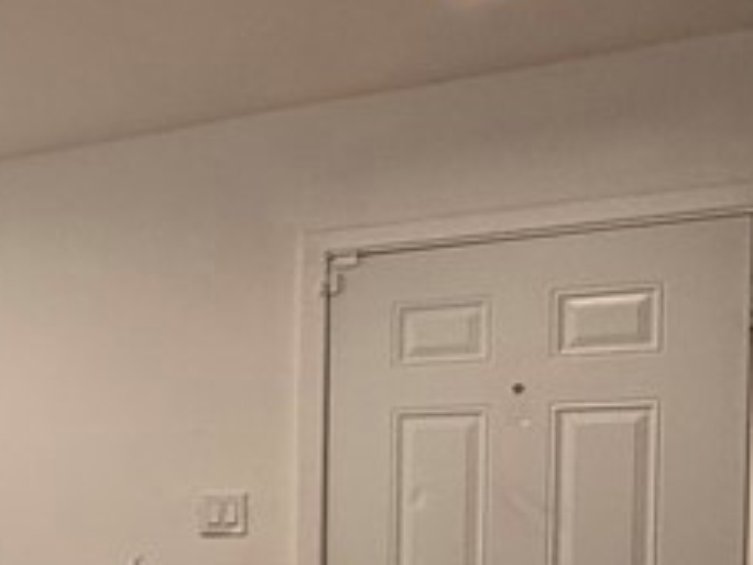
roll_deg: -1.0
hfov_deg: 23.5
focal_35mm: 63
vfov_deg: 22.6
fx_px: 1370
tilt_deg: -0.5
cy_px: 539
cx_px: -419
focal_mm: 2.22
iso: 160
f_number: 2.2
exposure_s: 1/120
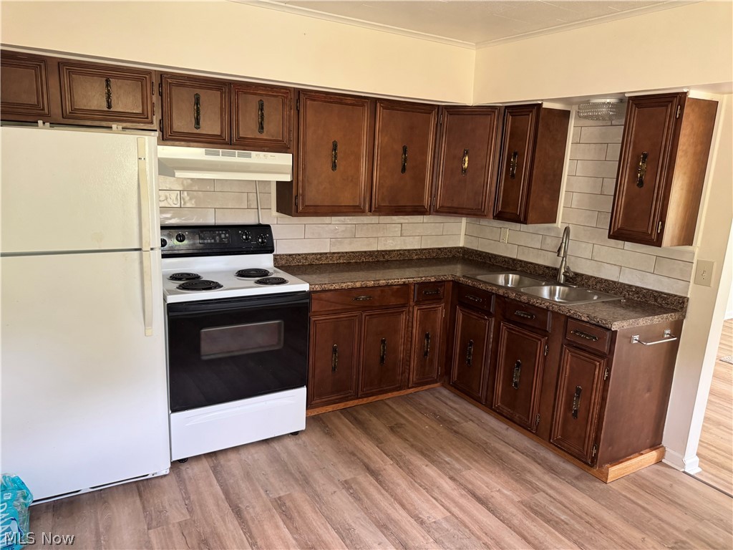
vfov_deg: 56.8
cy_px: 275
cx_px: 366
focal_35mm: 24
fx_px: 508
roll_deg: -3.3
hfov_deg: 71.6
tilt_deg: -11.9
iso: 250
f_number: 1.78
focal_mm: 6.76
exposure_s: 1/60
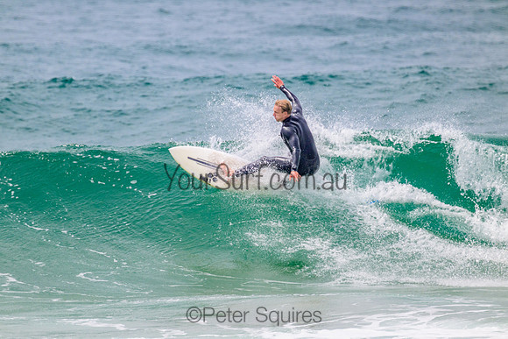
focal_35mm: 800
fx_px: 11291
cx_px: 254
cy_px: 170
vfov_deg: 1.7
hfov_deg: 2.6
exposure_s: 1/2000
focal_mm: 800
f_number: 11
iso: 900
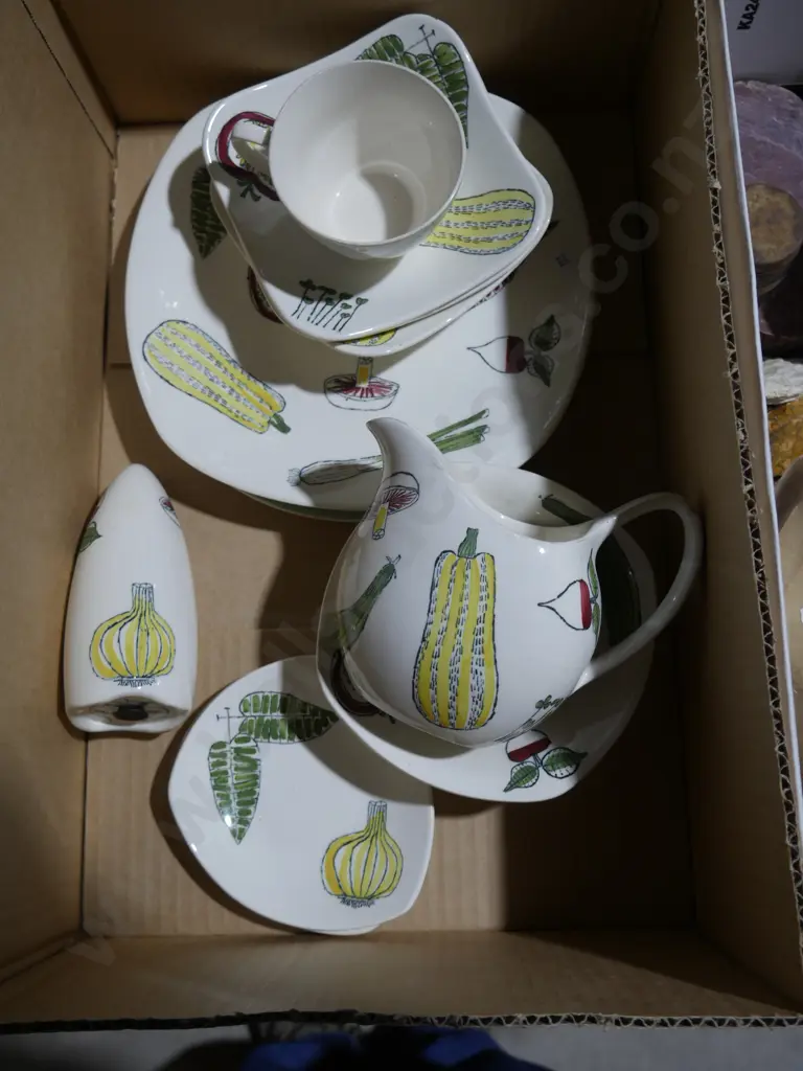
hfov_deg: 44.2
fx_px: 990
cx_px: 402
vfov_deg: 56.8
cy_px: 536
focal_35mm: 32
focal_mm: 16
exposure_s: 1/100
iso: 200
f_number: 3.6
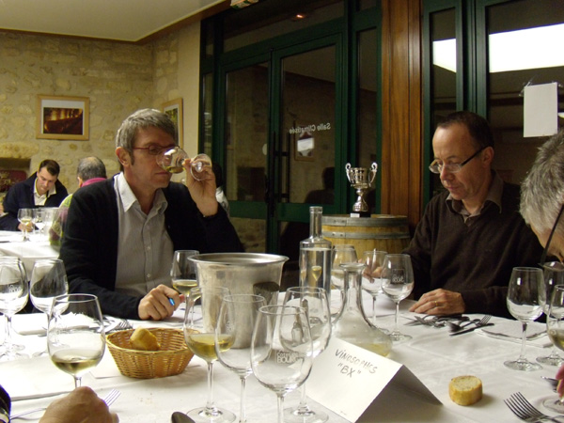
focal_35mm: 36
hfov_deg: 51.4
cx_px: 282
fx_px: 587
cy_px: 212
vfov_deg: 39.7
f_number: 3.6
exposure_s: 1/40
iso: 400
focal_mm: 6.4
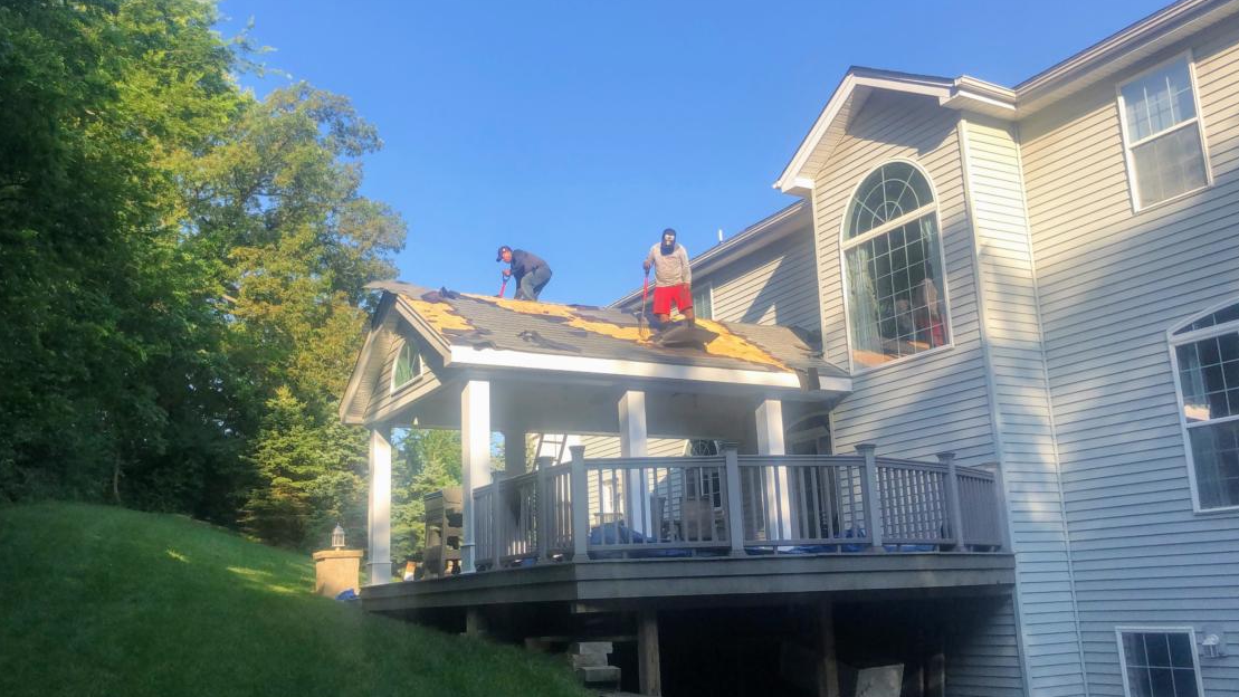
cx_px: 612
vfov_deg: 35.6
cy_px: 370
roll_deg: +3.0
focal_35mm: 33
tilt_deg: +13.0
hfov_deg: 59.5
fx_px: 1084
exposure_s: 1/1000
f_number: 1.8
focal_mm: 4
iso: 20
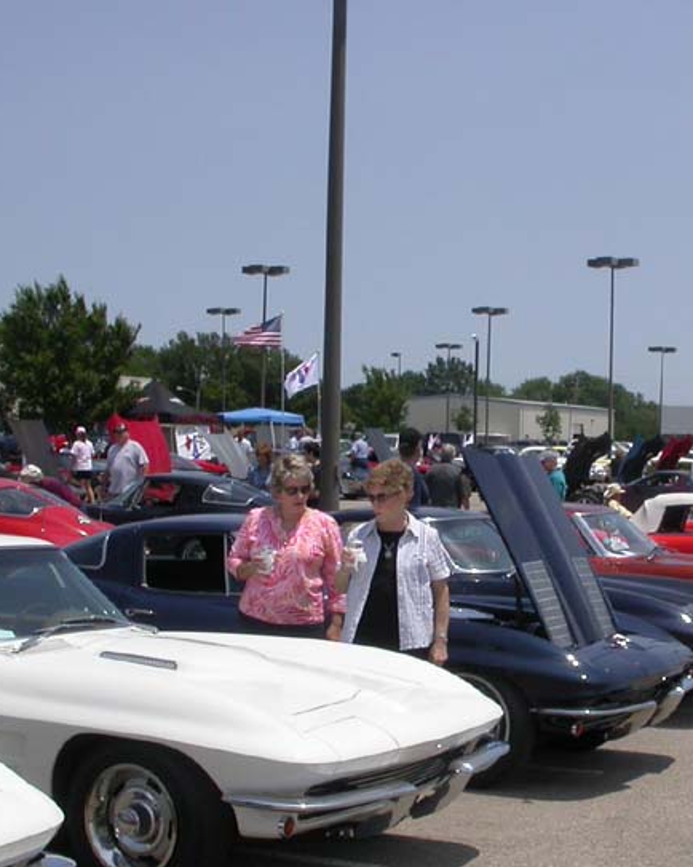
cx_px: 501
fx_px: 1796
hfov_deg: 21.7
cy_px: 485
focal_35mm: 70
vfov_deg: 27.1
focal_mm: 7.85
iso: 100
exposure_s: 1/579
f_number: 7.5
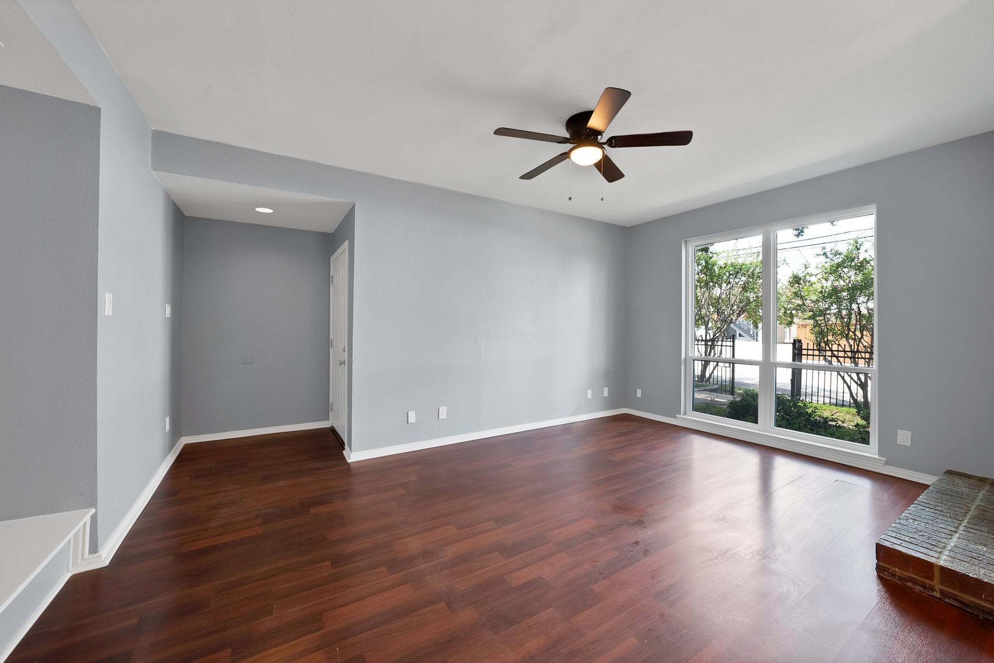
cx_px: 497
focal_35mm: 12
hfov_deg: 112.6
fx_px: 331
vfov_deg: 90.0
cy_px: 332
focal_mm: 12
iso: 640
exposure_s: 1/5
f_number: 9
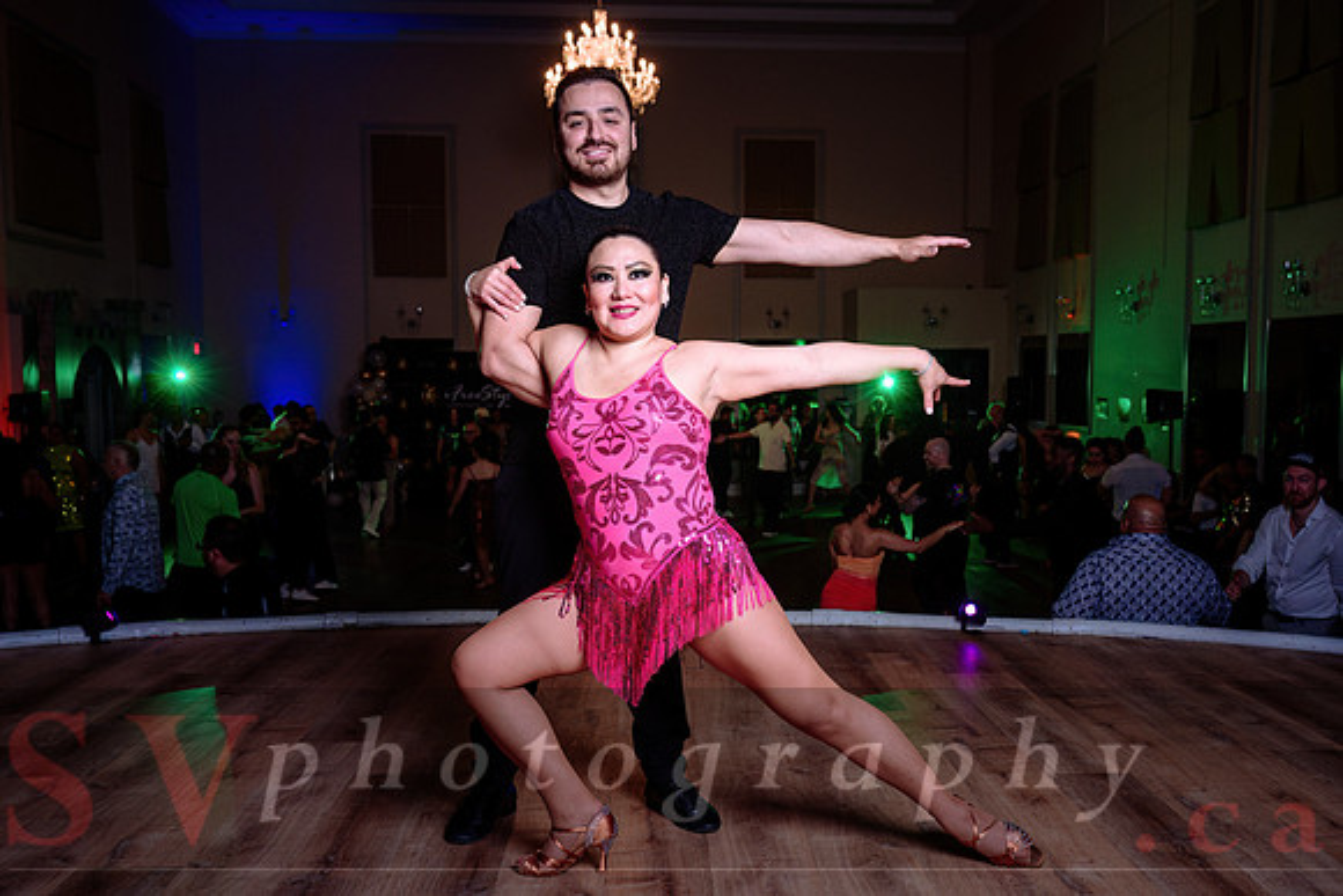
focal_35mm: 37
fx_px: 1386
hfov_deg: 51.6
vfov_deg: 35.8
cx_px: 725
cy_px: 493
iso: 500
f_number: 4.5
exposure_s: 1/100
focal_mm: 33
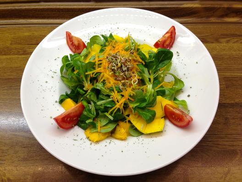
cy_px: 91
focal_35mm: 33
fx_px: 231
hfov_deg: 55.4
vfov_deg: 42.9
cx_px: 121
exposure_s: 1/33
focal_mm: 4.12
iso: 50
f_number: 2.4
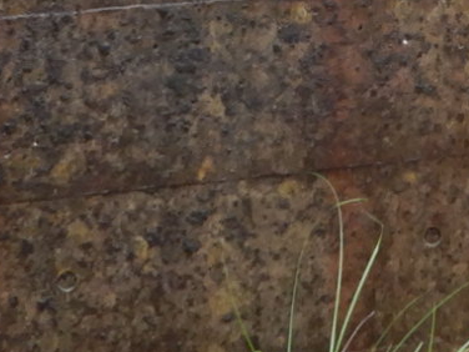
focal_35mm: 145
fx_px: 1965
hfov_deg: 12.8
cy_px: -396
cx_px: 741
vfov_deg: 9.4
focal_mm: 4.3
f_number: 2.8
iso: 125
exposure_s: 1/60
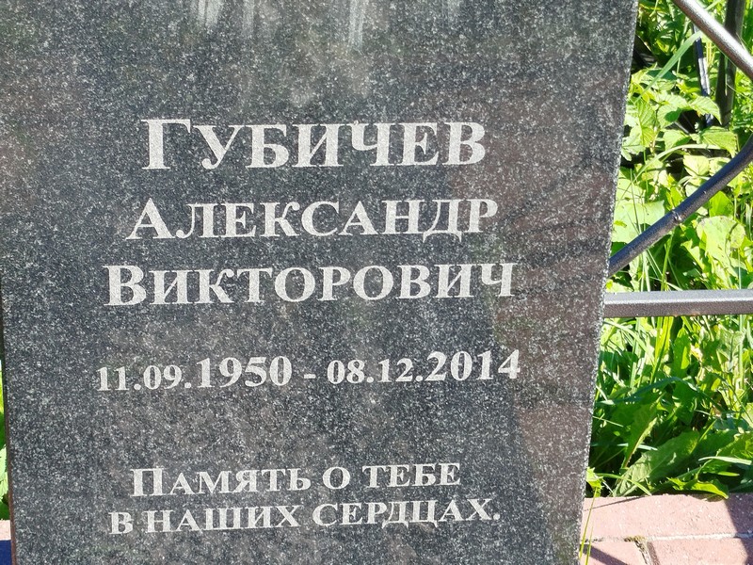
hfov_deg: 61.7
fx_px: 631
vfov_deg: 48.2
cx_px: 376
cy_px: 282
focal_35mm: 29
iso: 50
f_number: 1.7
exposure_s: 1/195
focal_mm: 5.31
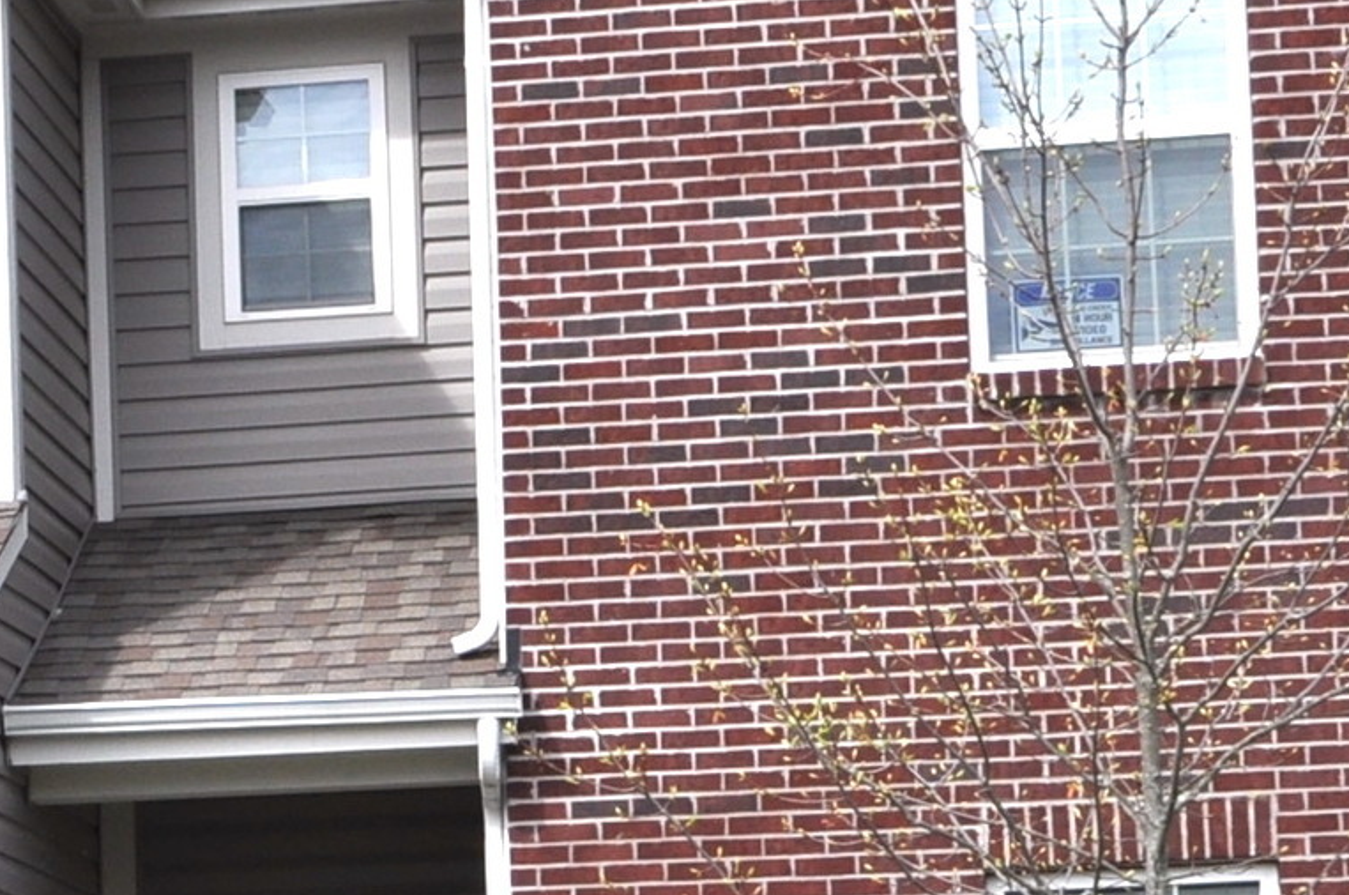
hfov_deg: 13.8
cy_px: 851
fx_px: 5424
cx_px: -209
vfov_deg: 9.4
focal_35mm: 145
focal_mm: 24
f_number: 11
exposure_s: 1/500
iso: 200
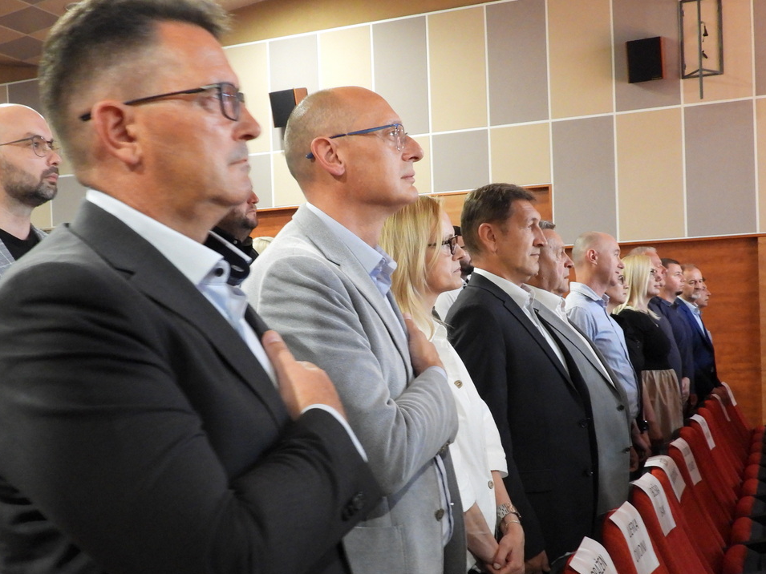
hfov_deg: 42.9
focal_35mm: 44
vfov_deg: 32.8
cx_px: 332
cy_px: 342
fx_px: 974
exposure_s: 1/4
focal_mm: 6.3
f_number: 3.2
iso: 800
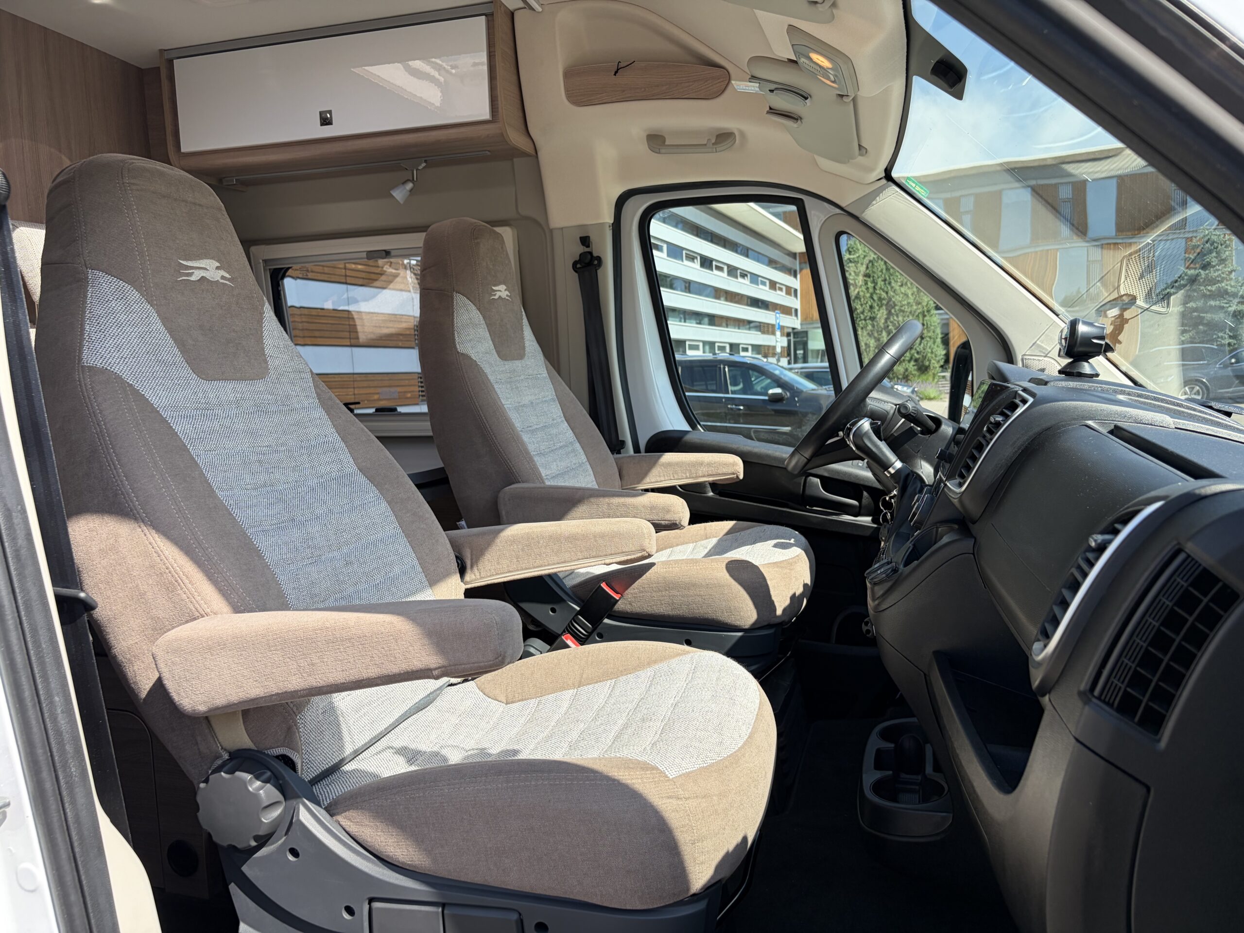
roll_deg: +2.8
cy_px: 466
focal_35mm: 26
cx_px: 622
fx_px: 934
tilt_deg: -4.7
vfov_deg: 53.1
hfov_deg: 67.3
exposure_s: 1/1099
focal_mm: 5.96
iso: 50
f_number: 1.6
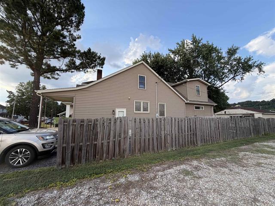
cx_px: 138
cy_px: 103
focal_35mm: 14
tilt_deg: +7.1
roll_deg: -0.3
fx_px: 111
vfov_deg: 85.7
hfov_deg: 102.1
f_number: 2.2
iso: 50
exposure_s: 1/502
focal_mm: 2.22
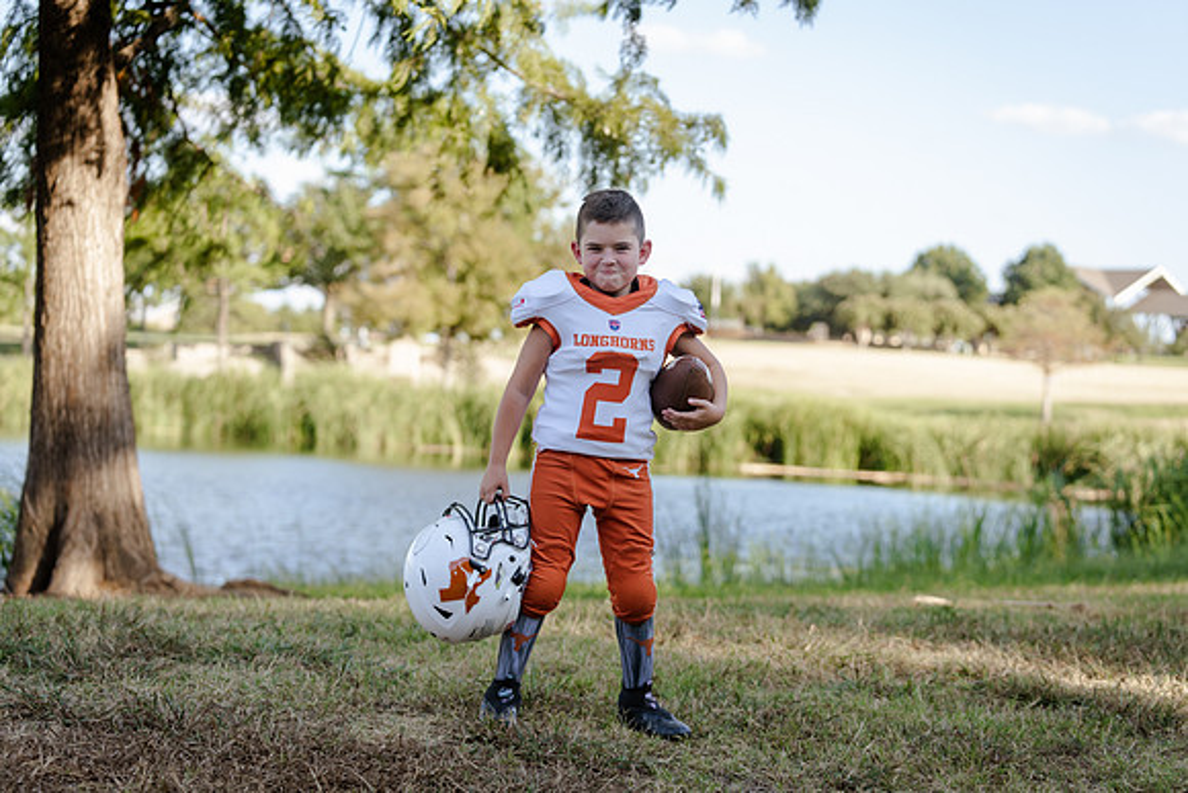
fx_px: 2310
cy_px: 396
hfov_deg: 28.8
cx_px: 594
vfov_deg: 19.5
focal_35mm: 70
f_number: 3.2
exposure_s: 1/320
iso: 125
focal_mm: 70
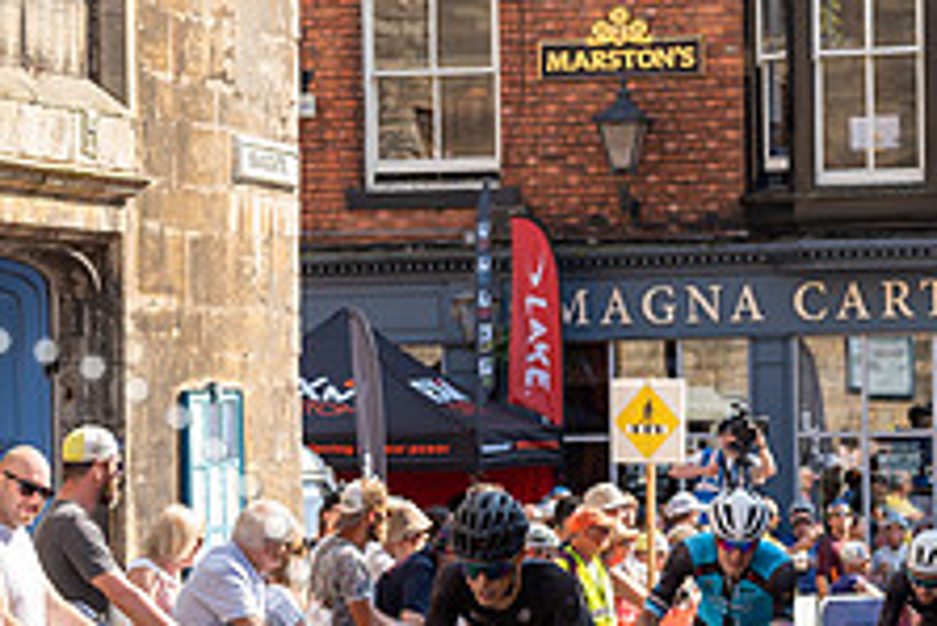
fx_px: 3724
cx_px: 601
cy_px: 506
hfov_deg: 14.3
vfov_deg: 9.6
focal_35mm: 143
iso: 100
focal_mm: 55
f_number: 3.5
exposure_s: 1/500
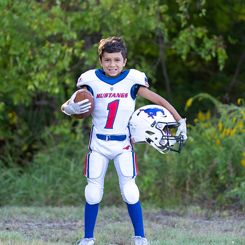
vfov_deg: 11.5
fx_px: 1217
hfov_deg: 11.5
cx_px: 103
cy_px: 114
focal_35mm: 152
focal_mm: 110
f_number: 2.8
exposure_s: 1/320
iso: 250
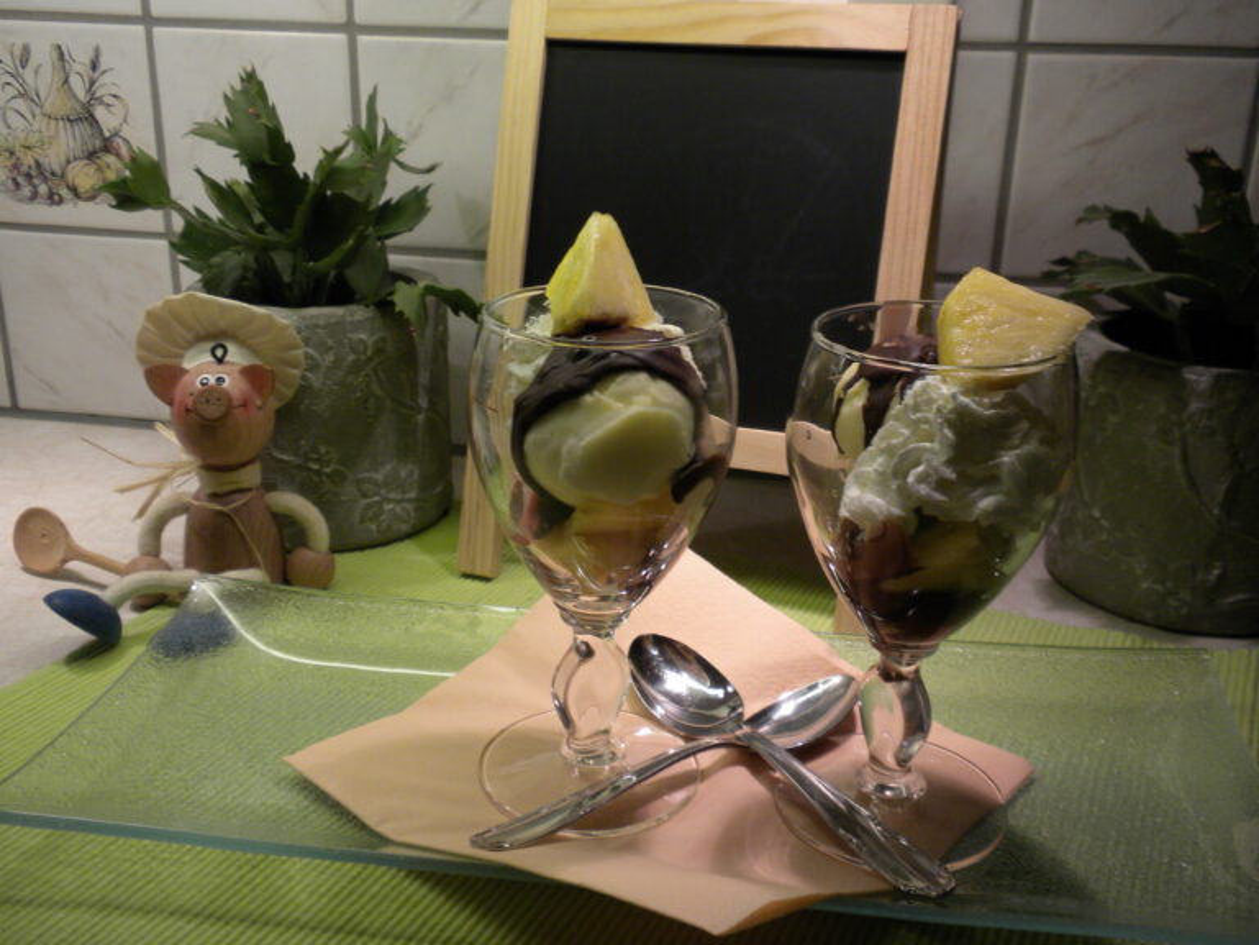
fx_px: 1346
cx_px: 630
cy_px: 472
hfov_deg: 50.1
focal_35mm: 37
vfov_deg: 38.7
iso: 150
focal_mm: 6.6
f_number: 3.5
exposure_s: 1/63.2
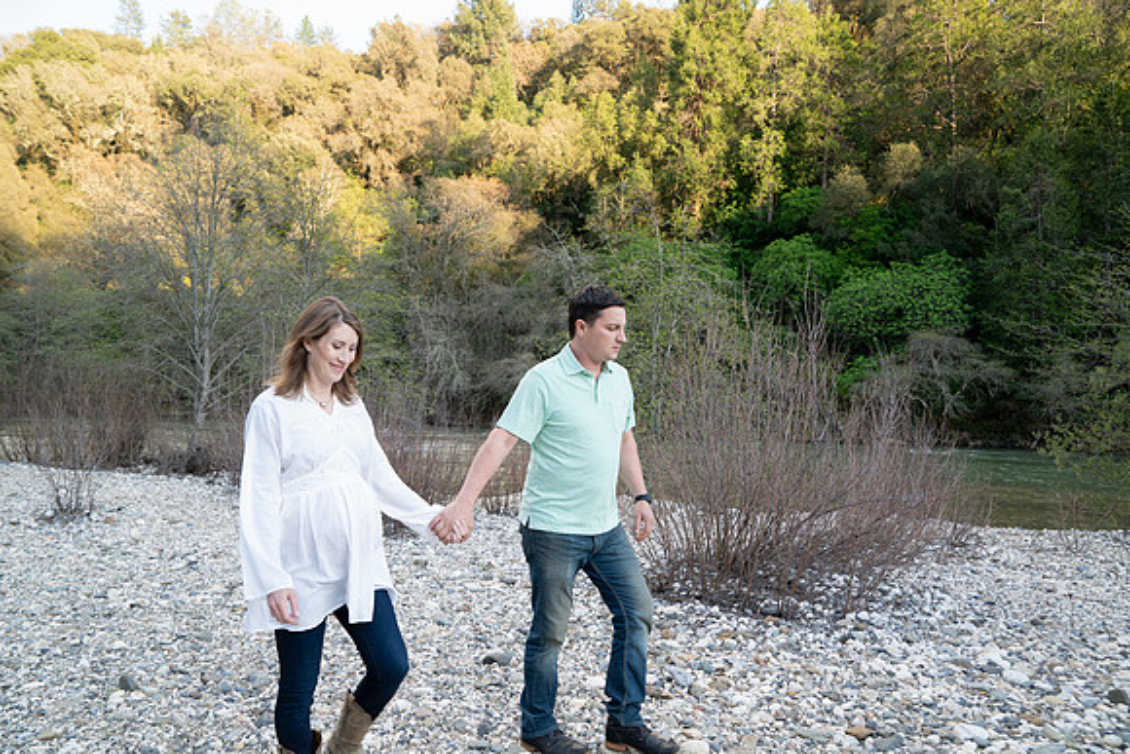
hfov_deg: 73.7
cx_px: 565
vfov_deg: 53.2
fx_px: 753
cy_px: 377
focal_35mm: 24
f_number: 5.6
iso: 500
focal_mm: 24
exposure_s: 1/125
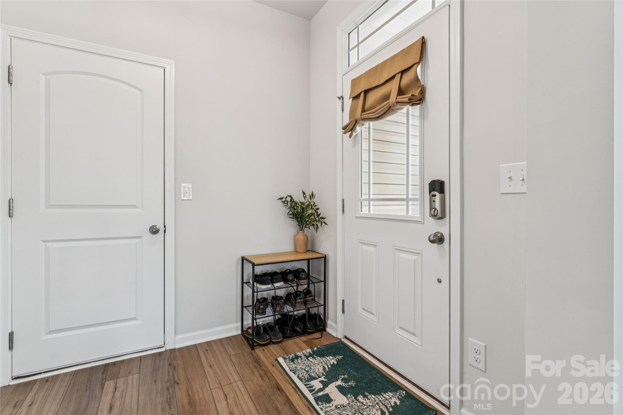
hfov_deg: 94.6
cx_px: 312
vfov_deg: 71.7
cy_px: 208
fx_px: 287
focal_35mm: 17
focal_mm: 16.6
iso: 100
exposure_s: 1/1.67
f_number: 13
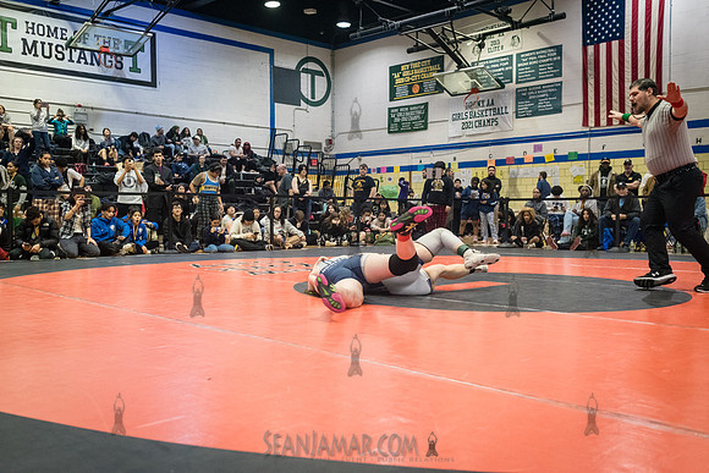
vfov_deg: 37.9
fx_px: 690
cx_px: 354
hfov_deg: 54.4
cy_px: 236
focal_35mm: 35
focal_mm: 35
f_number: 4
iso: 8000
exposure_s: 1/400
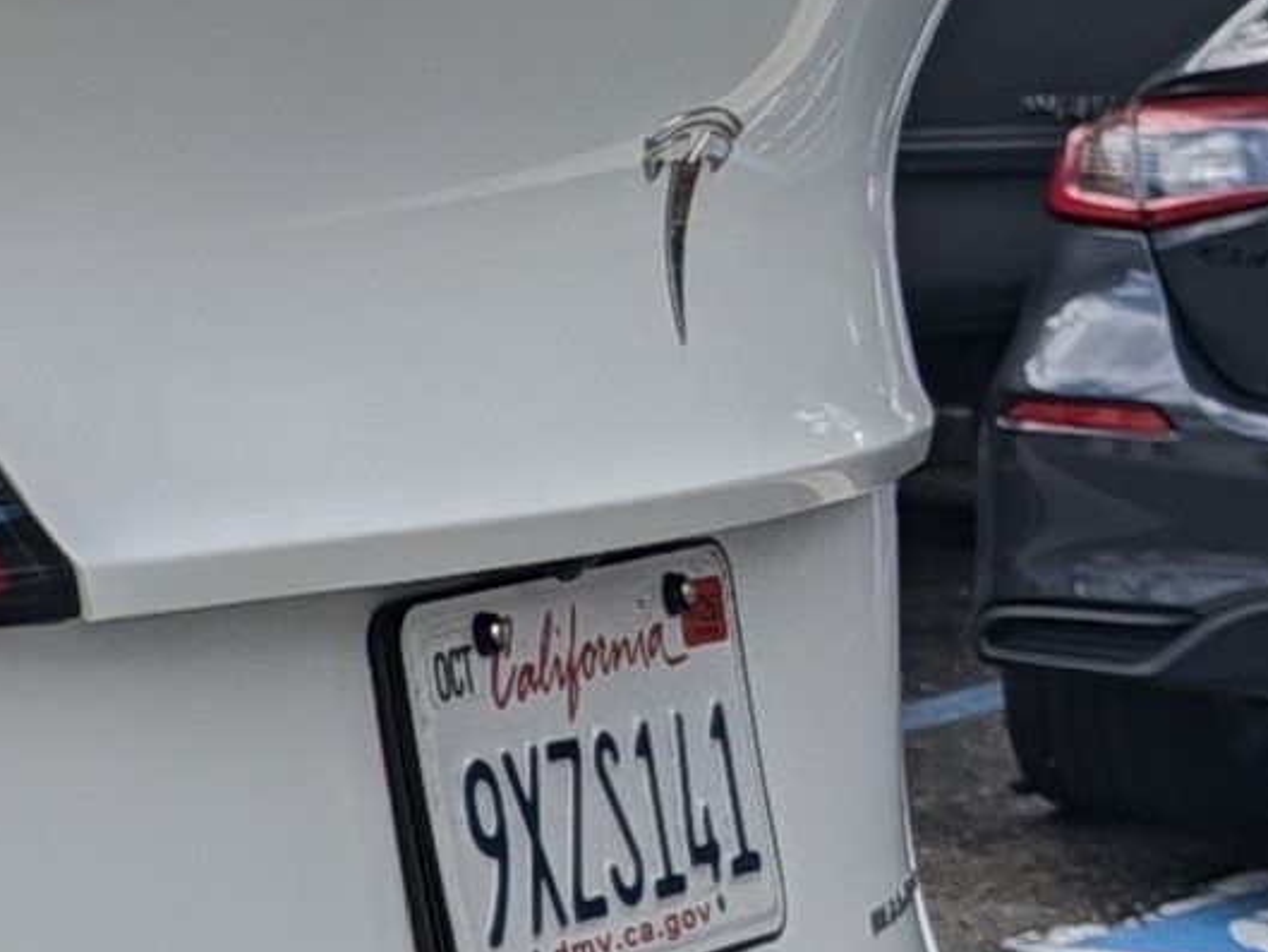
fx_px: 6778
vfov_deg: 7.9
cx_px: -2608
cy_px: 1199
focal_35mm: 185
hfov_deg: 8.7
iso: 22
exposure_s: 1/2146
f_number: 1.68
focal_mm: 6.9
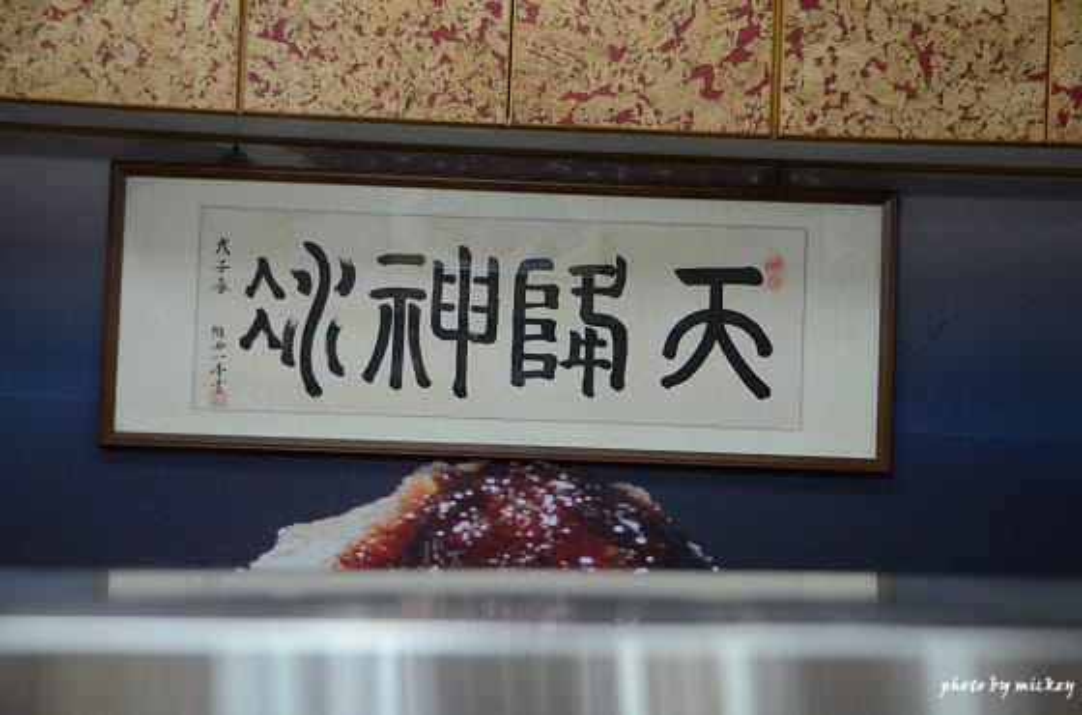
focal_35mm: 57
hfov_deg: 35.1
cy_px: 358
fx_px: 1708
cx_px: 541
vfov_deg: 23.6
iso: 1600
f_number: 4.2
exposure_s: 1/125
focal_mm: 38
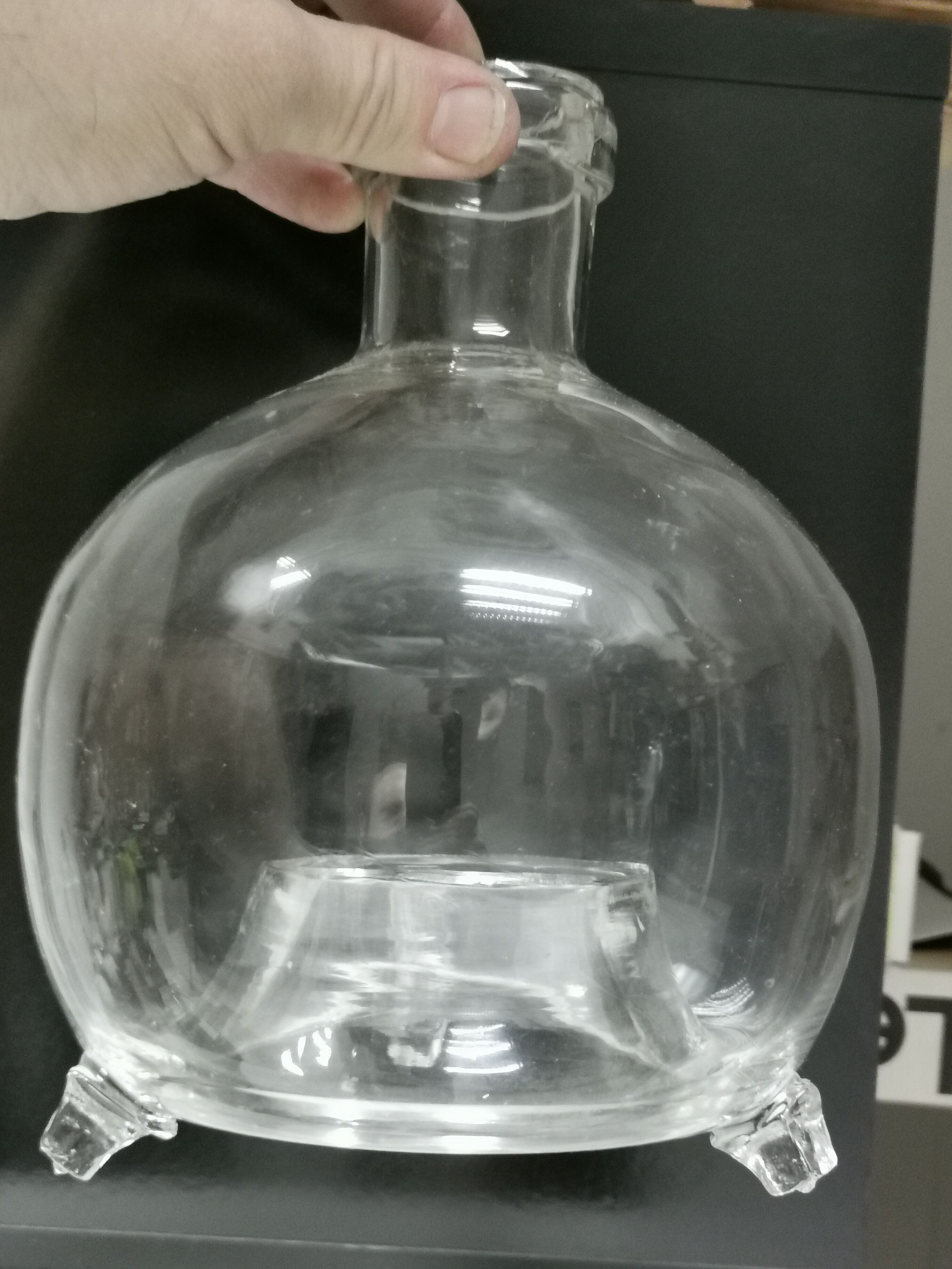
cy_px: 634
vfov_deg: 41.2
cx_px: 476
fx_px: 1687
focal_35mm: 46
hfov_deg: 31.5
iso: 400
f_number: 1.8
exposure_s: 1/69
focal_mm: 5.58
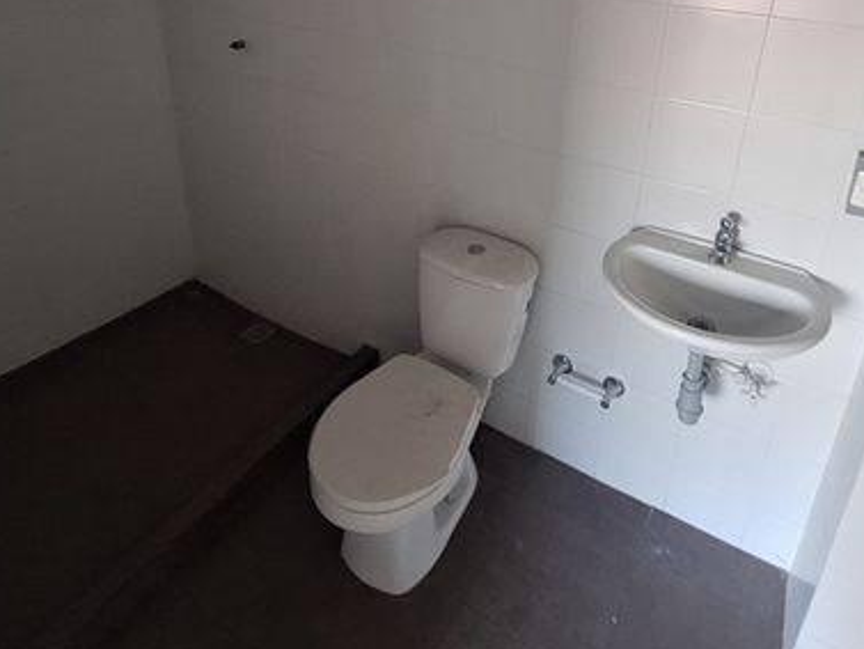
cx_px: 480
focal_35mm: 23
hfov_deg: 73.7
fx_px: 574
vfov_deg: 55.0
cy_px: 133
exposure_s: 1/24
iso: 400
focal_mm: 1.74
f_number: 2.2
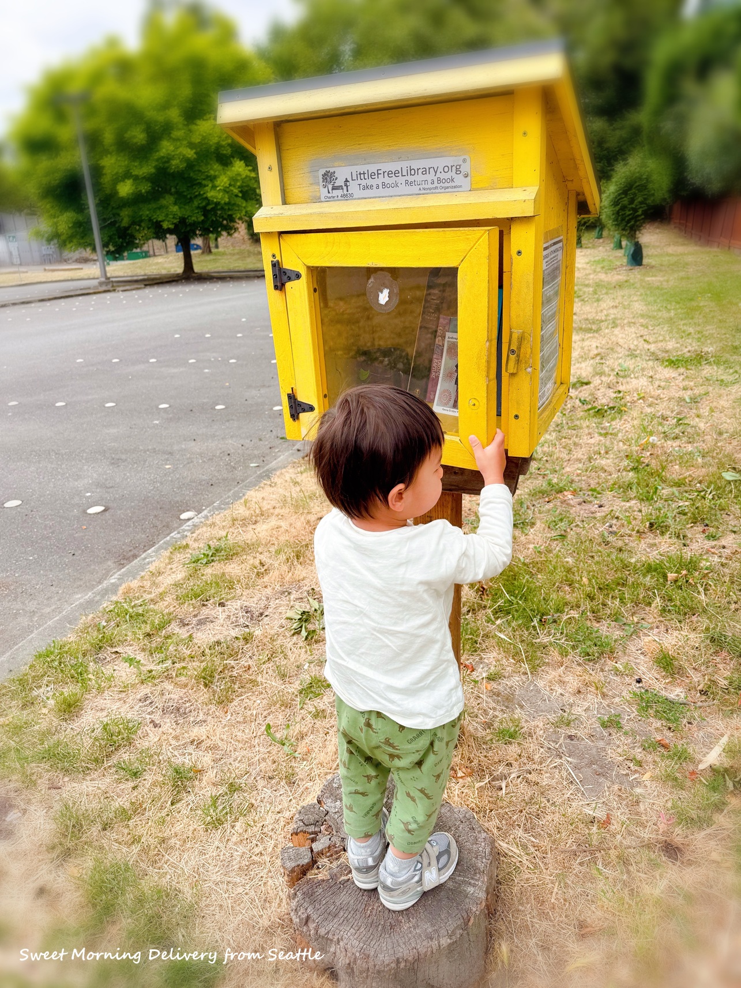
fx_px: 685
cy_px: 494
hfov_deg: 56.8
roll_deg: +3.7
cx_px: 370
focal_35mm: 24
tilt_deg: -19.4
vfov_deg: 71.6
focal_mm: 6.76
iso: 80
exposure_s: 1/1770
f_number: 1.78
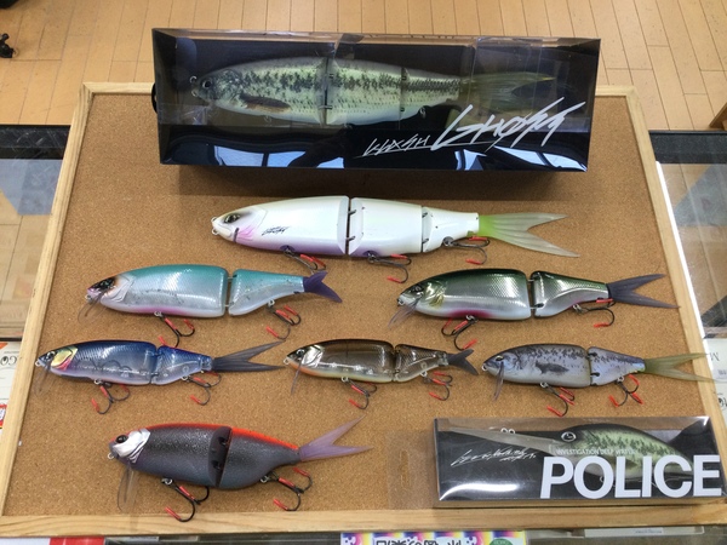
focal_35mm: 31
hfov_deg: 58.4
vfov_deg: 45.4
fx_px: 651
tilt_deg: -63.4
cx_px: 364
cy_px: 272
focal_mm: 3.3
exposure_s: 1/30
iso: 32
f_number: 2.4
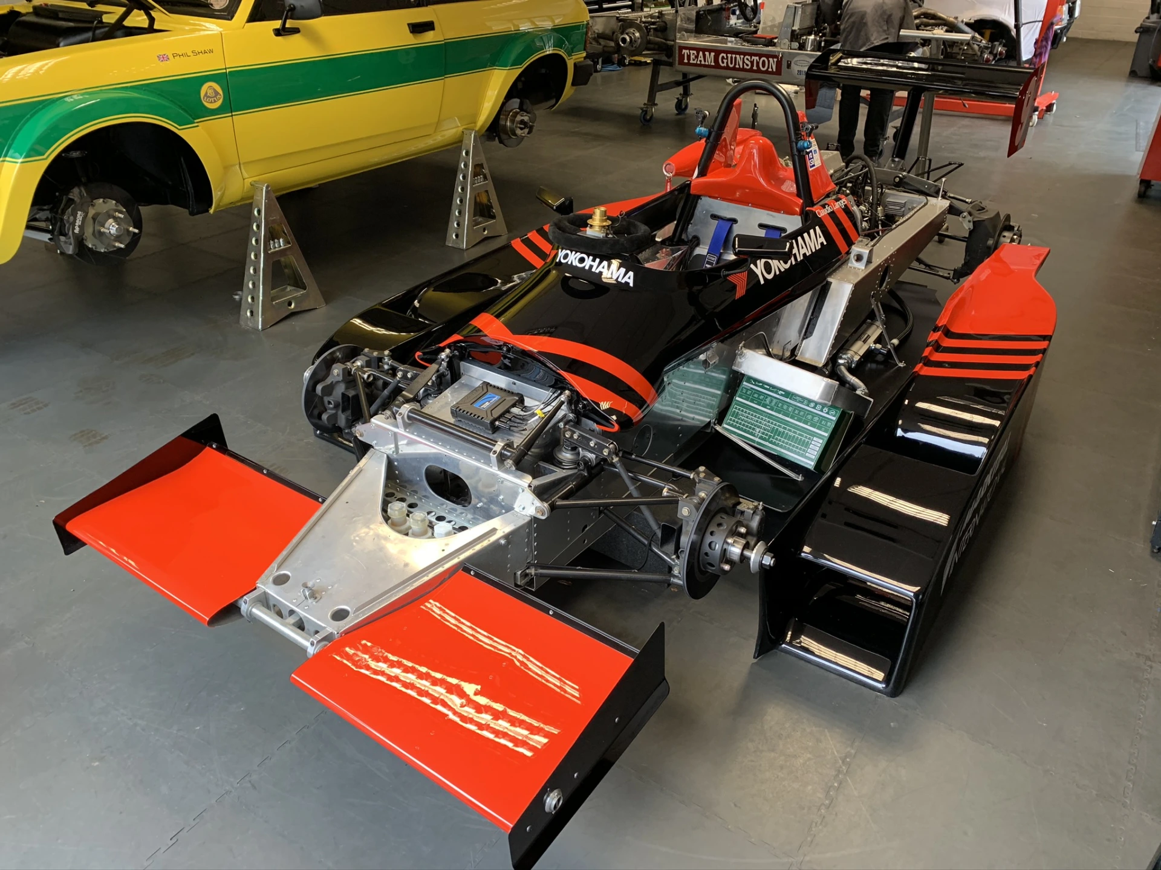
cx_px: 580
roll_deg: -1.5
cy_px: 435
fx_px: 872
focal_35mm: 26
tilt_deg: -30.0
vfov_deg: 53.1
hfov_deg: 67.3
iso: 100
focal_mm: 4.25
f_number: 1.8
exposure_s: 1/50
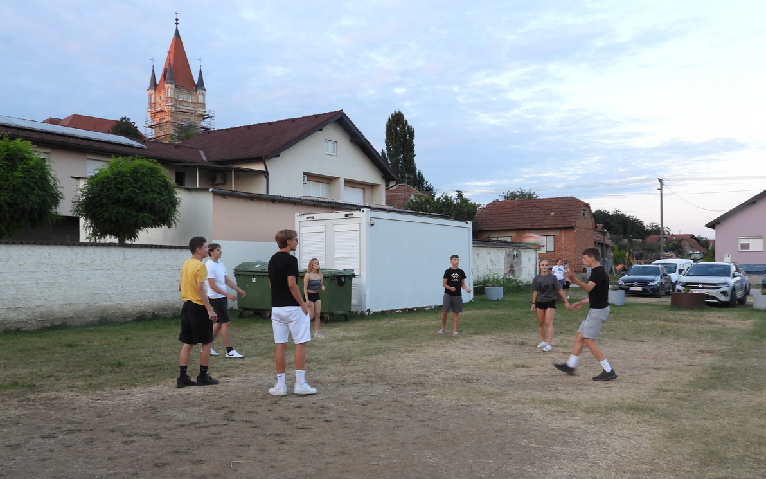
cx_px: 383
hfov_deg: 59.7
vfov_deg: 39.4
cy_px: 266
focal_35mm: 32
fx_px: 668
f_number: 3.2
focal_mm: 5.4
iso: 100
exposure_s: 1/50
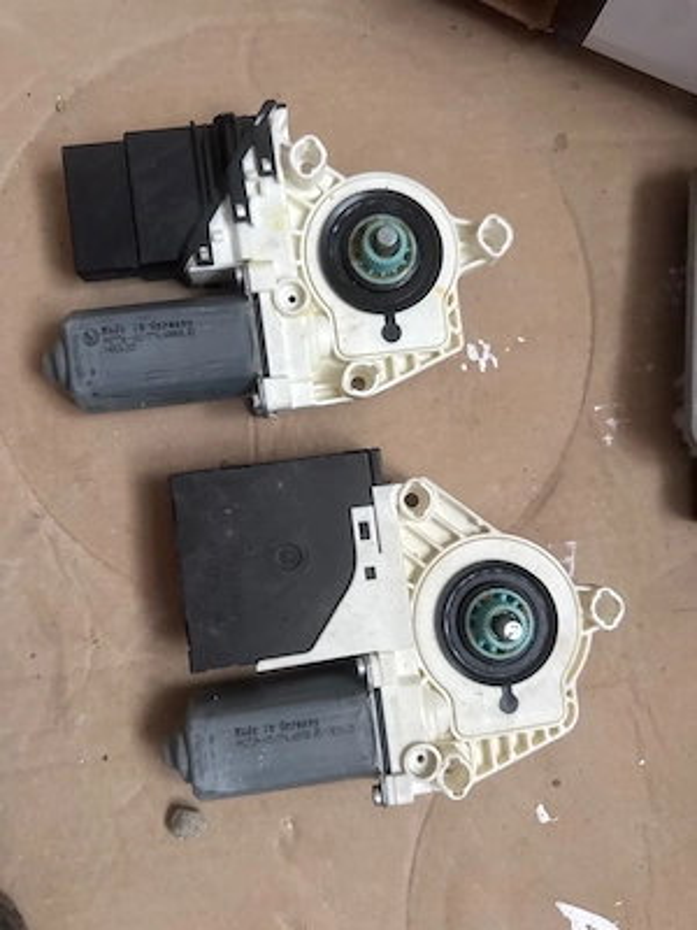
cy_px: 465
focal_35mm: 24
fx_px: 644
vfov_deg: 71.6
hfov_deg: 56.8
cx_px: 348
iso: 640
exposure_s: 1/60
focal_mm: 6.76
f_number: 1.78
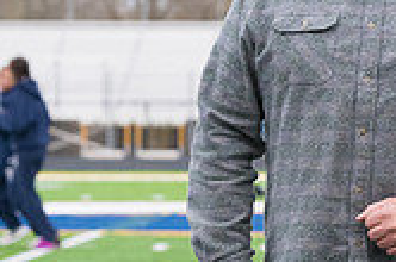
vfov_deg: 3.7
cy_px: 162
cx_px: 646
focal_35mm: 375
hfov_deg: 5.4
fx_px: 4117
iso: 1600
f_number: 5
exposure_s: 1/2000
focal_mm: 100
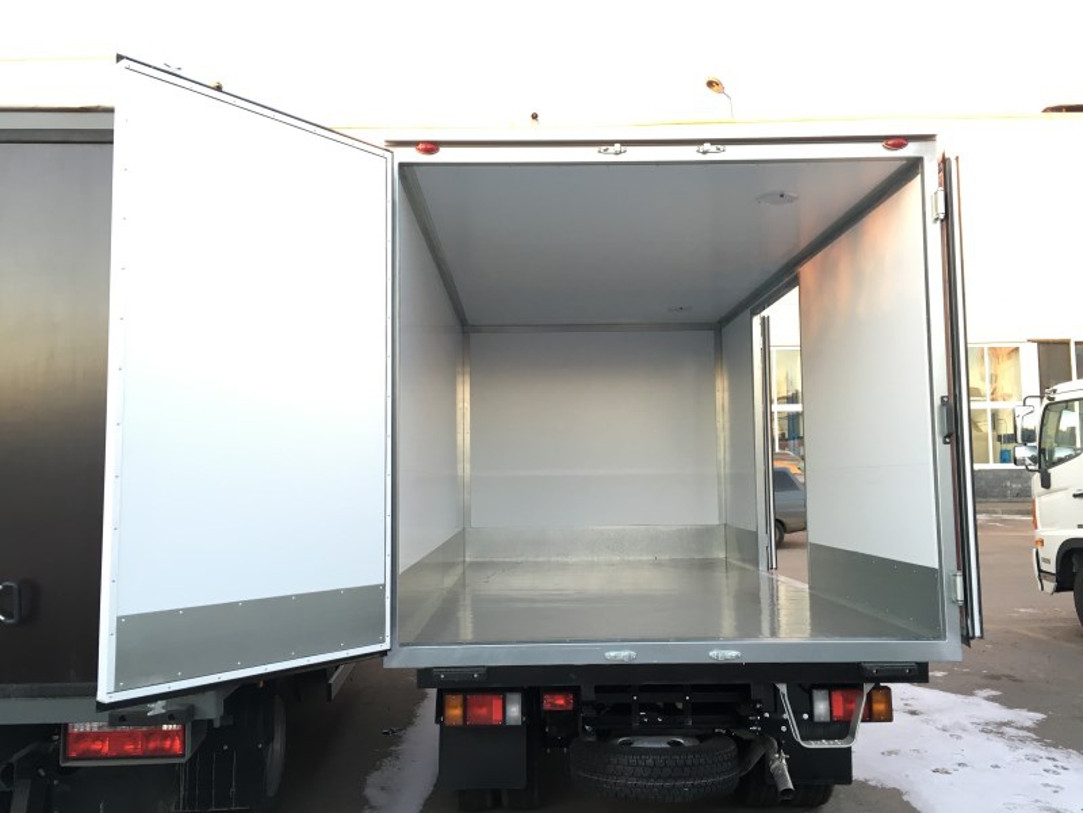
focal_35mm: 29
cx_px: 542
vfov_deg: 48.2
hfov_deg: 61.7
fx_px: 907
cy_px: 406
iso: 40
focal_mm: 4.15
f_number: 2.2
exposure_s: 1/33
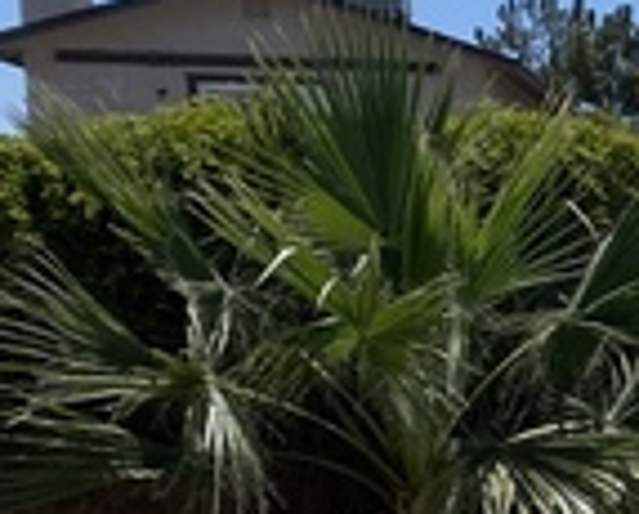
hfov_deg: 12.9
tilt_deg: -7.7
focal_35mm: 118
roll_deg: -0.7
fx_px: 2236
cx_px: 1468
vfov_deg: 12.8
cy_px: 621
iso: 32
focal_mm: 4.25
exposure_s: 1/5525
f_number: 1.8
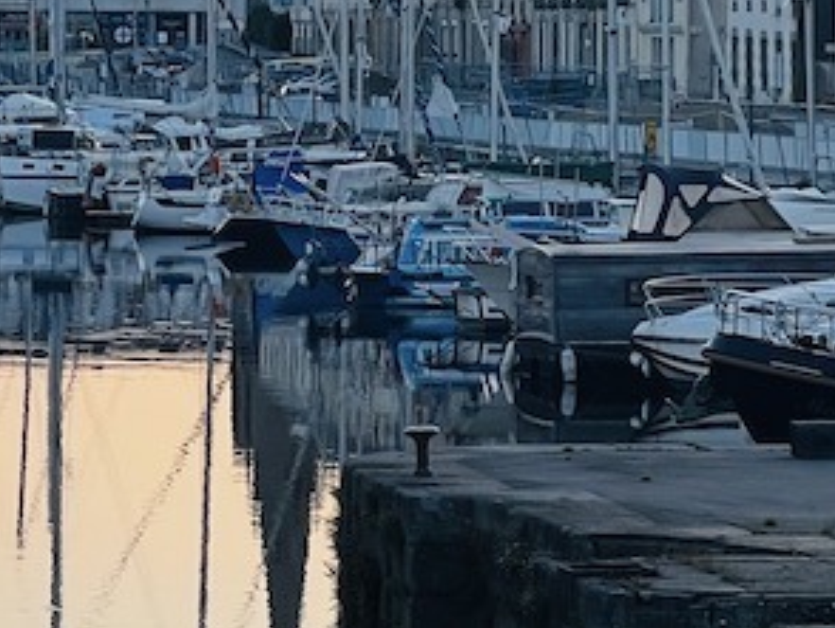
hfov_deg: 7.3
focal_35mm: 268
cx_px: -233
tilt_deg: -0.8
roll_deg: +0.2
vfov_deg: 5.5
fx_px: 6470
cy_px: 119
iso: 32
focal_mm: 9
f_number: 2.8
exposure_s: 1/178
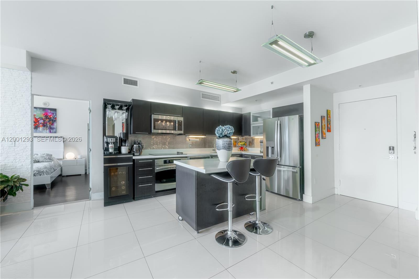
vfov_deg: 81.2
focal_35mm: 14
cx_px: 210
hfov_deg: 104.3
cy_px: 140
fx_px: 163
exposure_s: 1/13
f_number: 16
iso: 250
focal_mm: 14
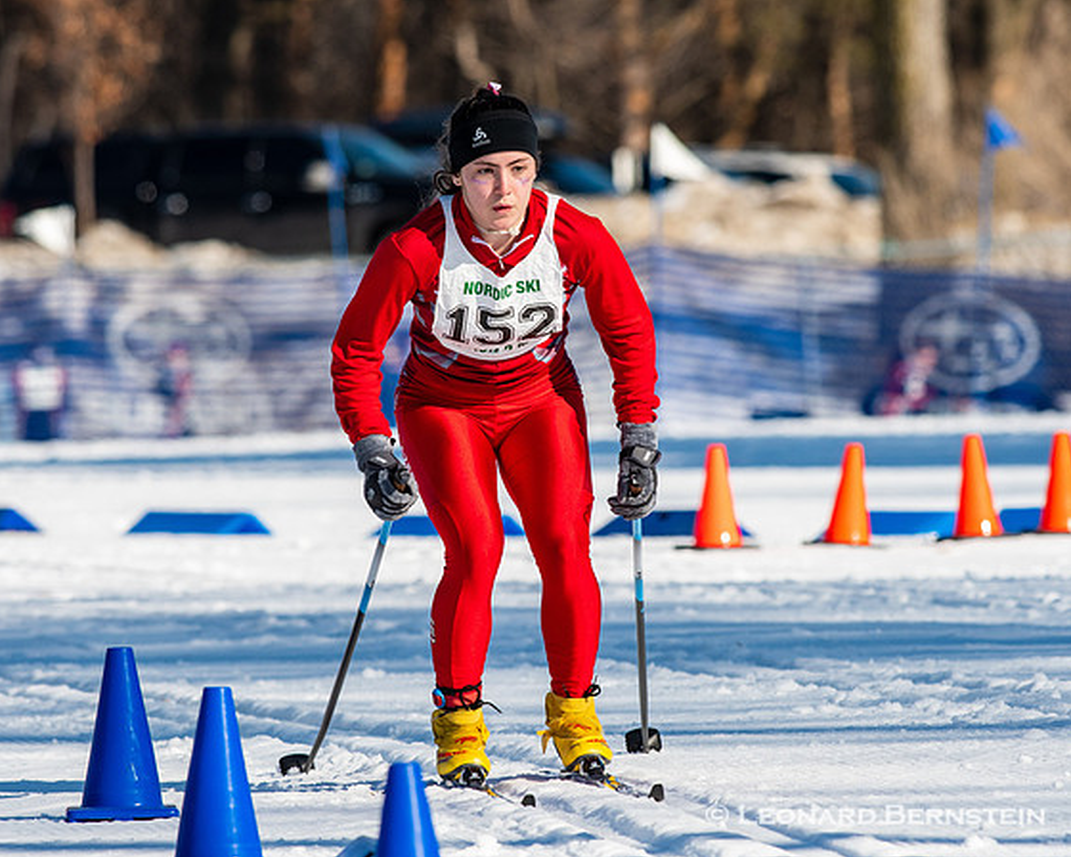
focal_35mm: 514
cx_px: 532
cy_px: 432
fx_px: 16292
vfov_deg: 3.0
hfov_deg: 3.8
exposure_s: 1/2000
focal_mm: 300
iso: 400
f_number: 6.3
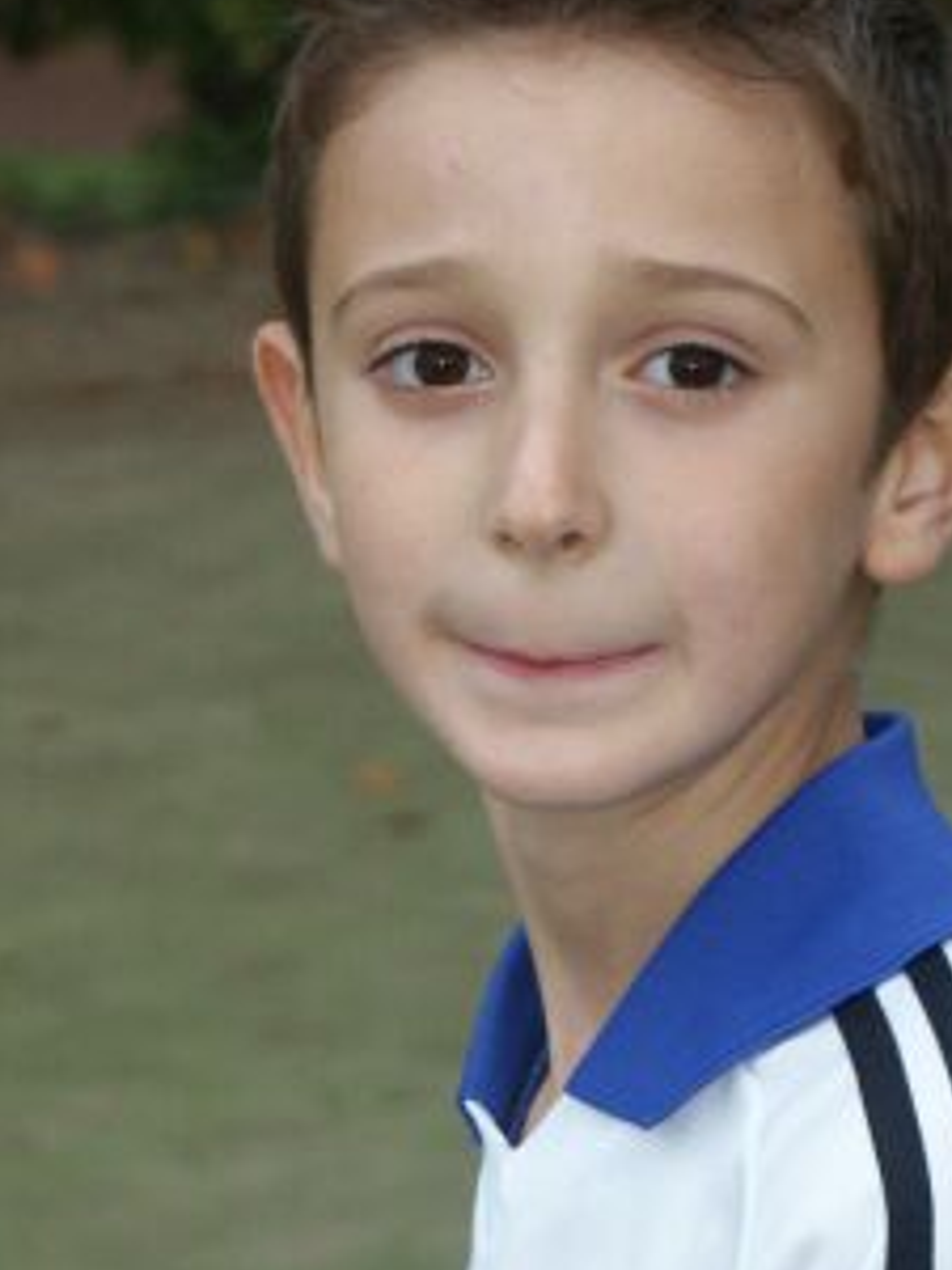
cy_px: 654
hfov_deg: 6.8
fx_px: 8067
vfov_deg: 9.0
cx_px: 495
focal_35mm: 220
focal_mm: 31.38
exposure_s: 1/180
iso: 200
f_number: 3.5
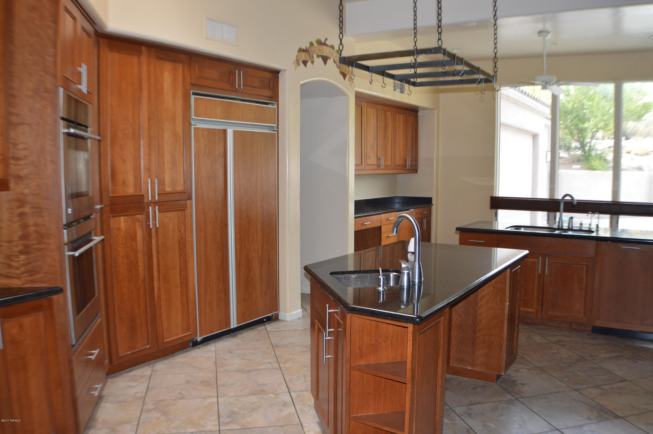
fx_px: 707
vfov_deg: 34.1
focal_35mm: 39
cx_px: 326
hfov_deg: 49.6
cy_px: 217
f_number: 4
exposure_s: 1/100
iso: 400
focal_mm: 26
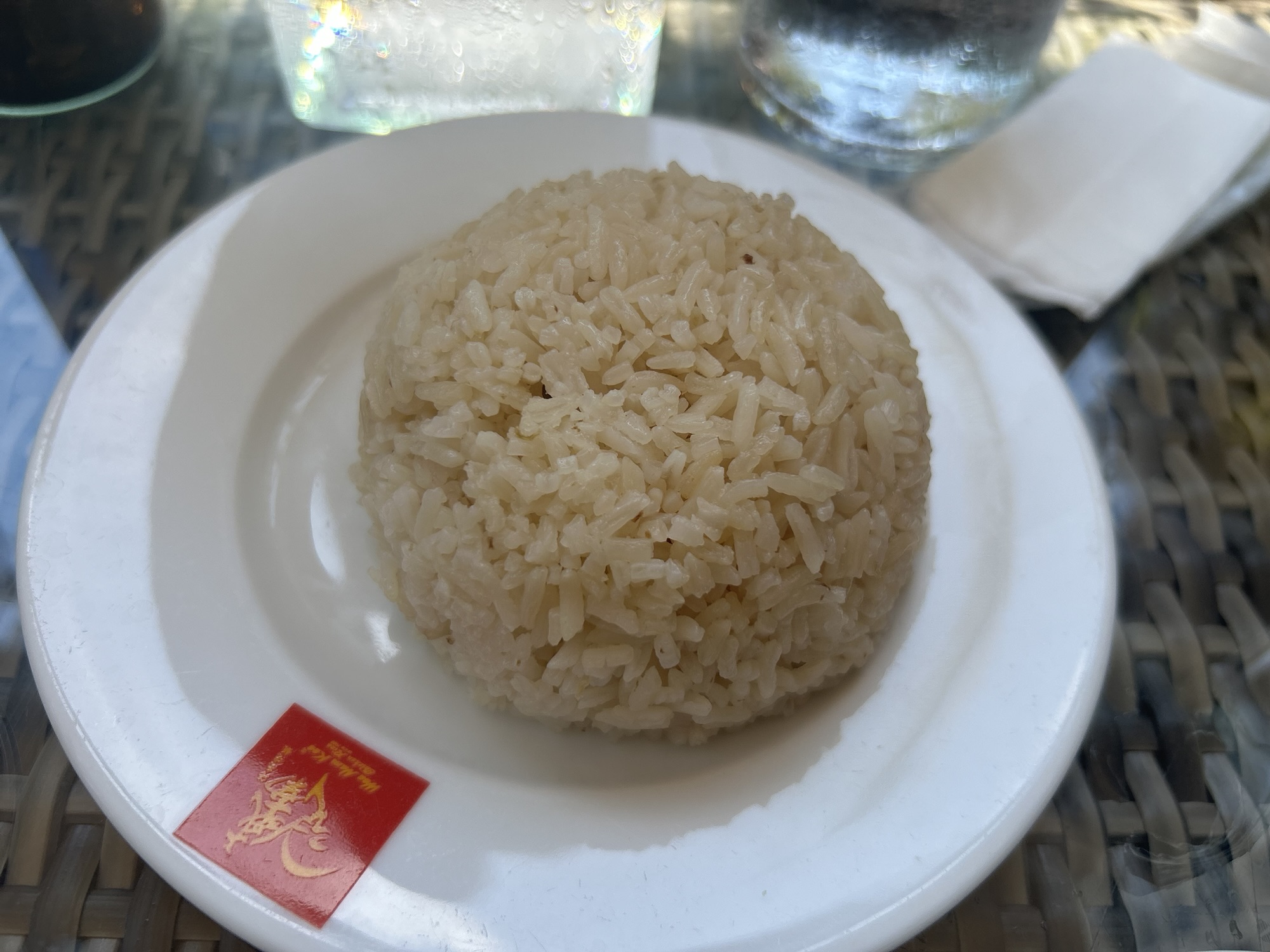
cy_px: 476
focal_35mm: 26
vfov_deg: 53.1
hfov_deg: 67.3
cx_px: 635
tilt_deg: -54.8
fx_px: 954
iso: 50
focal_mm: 5.7
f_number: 1.5
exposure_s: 1/1238
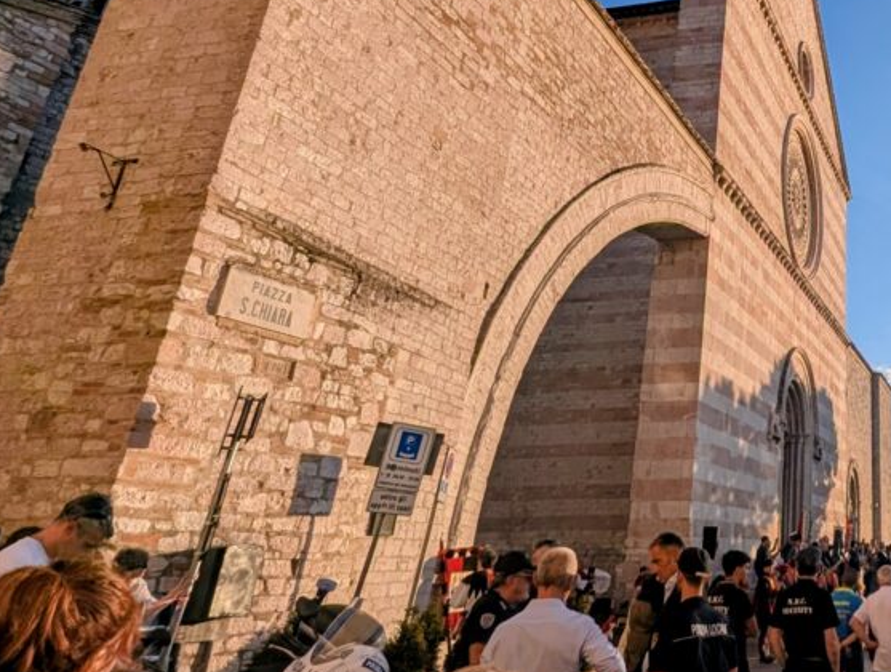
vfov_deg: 49.2
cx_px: 865
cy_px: 238
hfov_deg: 52.2
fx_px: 722
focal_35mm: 28
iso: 40
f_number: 2.2
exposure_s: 1/2283
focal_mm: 1.95
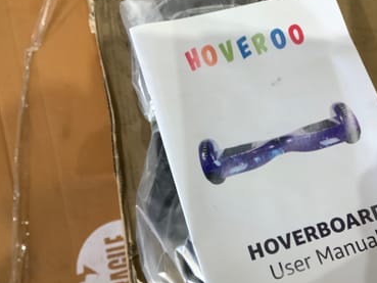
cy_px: 160
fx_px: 458
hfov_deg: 44.4
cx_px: 236
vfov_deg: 34.3
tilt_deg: -86.0
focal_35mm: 42
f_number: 2.4
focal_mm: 3.3
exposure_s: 1/50
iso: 80
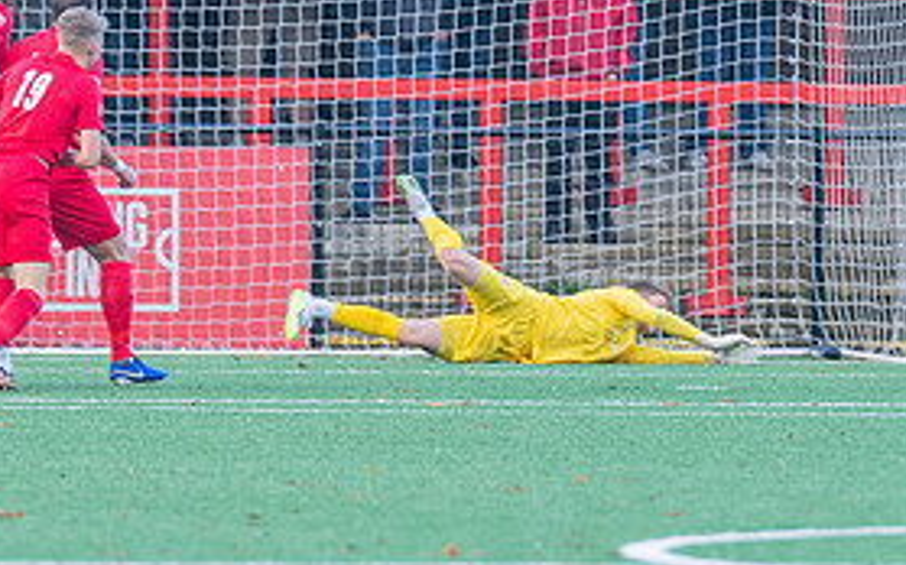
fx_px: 21567
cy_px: 128
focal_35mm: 874
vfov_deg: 1.5
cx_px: 500
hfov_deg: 2.4
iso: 2000
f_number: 4
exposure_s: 1/1000
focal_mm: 270
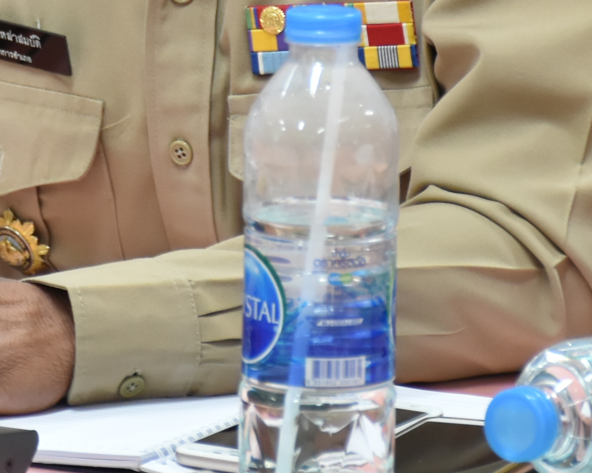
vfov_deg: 3.6
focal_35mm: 426
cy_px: -179
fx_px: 7463
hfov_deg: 4.5
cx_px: -4
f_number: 5
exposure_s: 1/30
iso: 800
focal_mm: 75
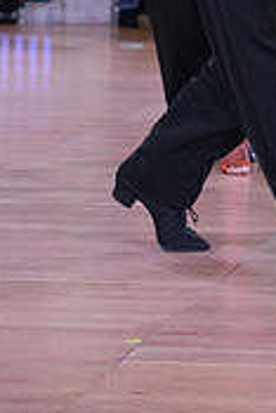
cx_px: 390
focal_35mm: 258
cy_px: -191
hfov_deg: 5.3
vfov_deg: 7.8
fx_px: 2961
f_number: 5
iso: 2000
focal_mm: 78
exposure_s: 1/250
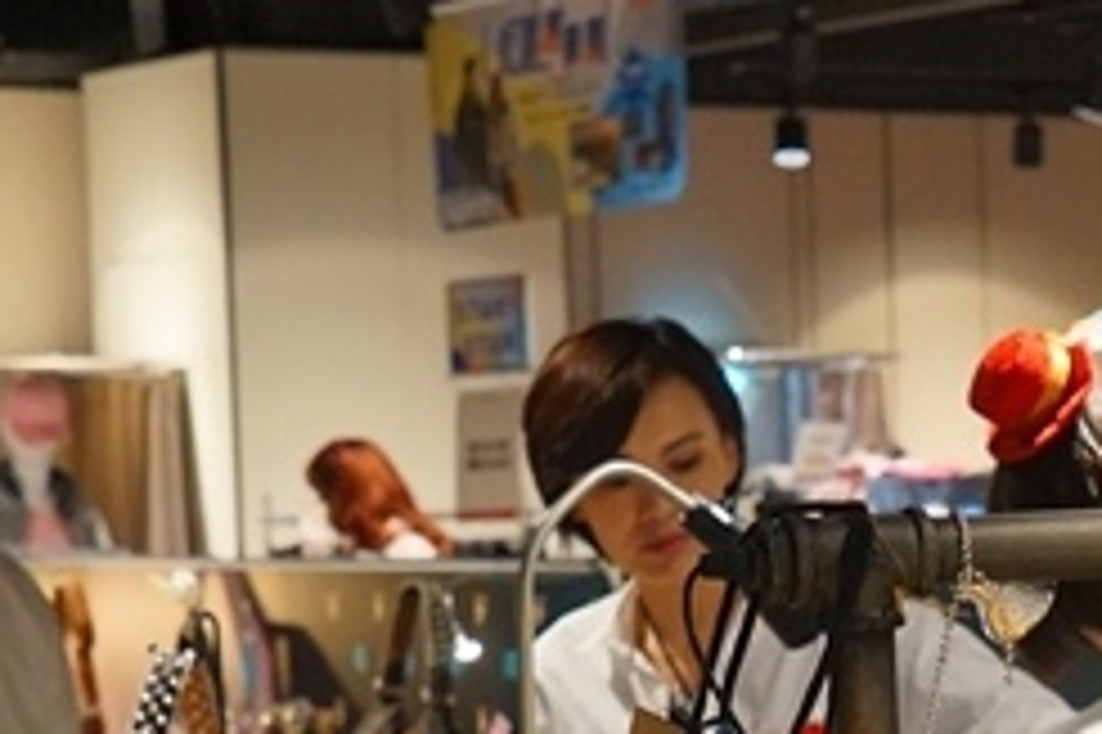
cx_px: 1160
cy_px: 912
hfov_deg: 13.0
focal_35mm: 155
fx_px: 4741
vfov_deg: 8.7
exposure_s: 1/100
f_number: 5
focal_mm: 38
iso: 1000
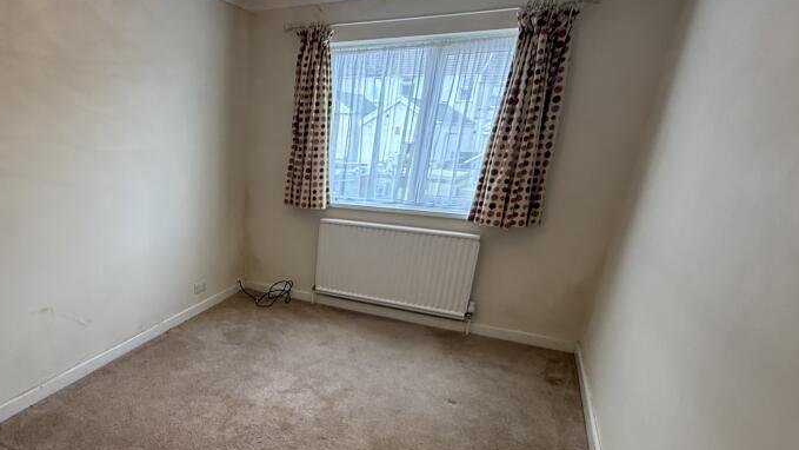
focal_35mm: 23
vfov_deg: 47.9
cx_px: 245
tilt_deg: -18.8
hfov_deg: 75.3
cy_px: 331
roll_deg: -0.6
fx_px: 487
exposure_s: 1/100
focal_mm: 2.22
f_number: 2.2
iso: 250
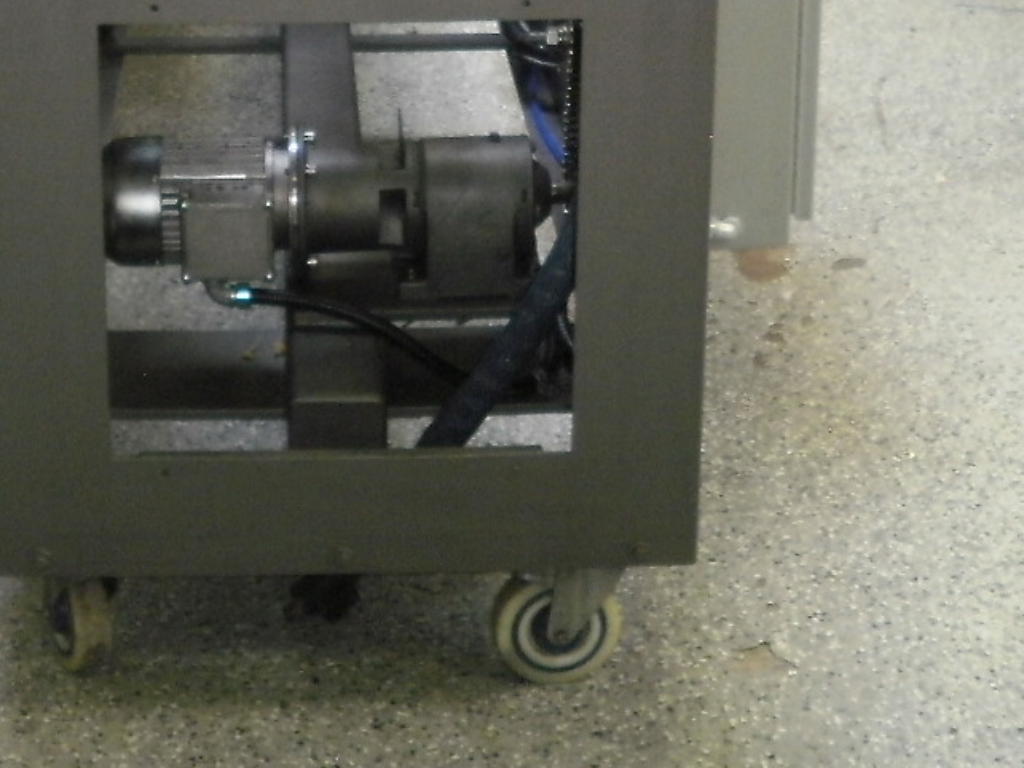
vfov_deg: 16.4
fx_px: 2454
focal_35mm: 83
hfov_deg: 23.4
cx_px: 270
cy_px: -329
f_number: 2.6
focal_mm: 4.65
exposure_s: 1/25
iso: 125
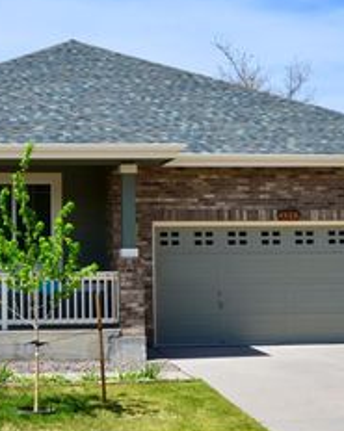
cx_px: 80
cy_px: 220
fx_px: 1160
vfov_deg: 21.1
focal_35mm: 91
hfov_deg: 16.8
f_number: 11
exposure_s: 1/125
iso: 100
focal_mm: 30
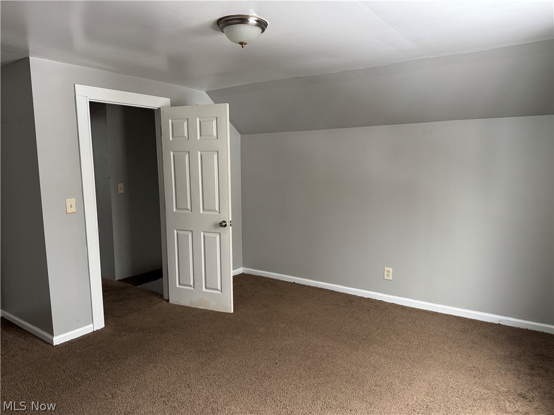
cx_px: 277
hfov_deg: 71.6
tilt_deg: -8.0
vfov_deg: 56.8
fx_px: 384
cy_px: 208
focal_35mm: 24
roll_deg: +0.1
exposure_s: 1/60
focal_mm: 6.76
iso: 320
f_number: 1.78
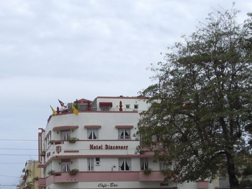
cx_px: 103
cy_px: 173
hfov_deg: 23.5
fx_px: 604
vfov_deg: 17.5
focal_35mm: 83
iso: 64
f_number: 8
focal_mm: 6.2
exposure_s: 1/160
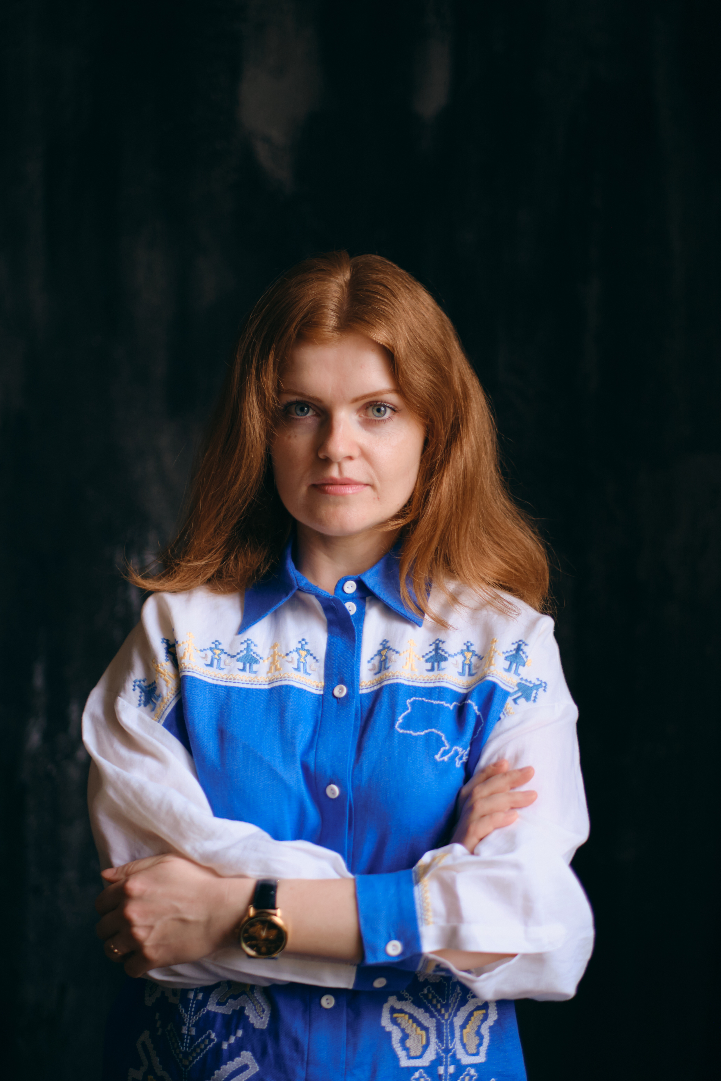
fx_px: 2673
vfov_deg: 22.9
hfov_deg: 15.4
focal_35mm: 89
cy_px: 535
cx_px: 359
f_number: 1.2
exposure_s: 1/400
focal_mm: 56
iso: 500
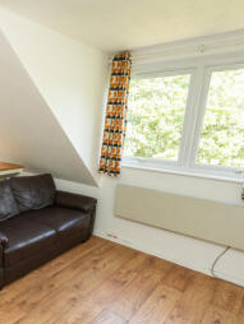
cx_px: 8
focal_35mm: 27
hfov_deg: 44.7
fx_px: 253
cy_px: 175
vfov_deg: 65.2
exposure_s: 1/60
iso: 320
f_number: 4
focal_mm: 10
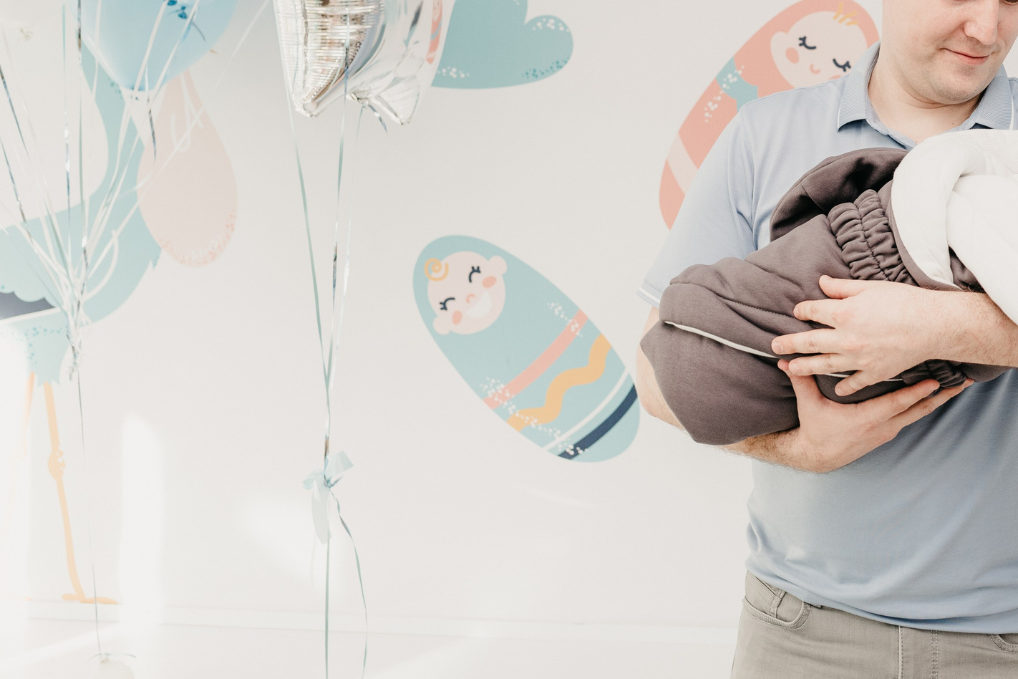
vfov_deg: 20.6
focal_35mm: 65
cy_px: 114
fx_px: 1838
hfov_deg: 29.9
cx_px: 885
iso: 320
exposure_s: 1/160
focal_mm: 35
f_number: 4
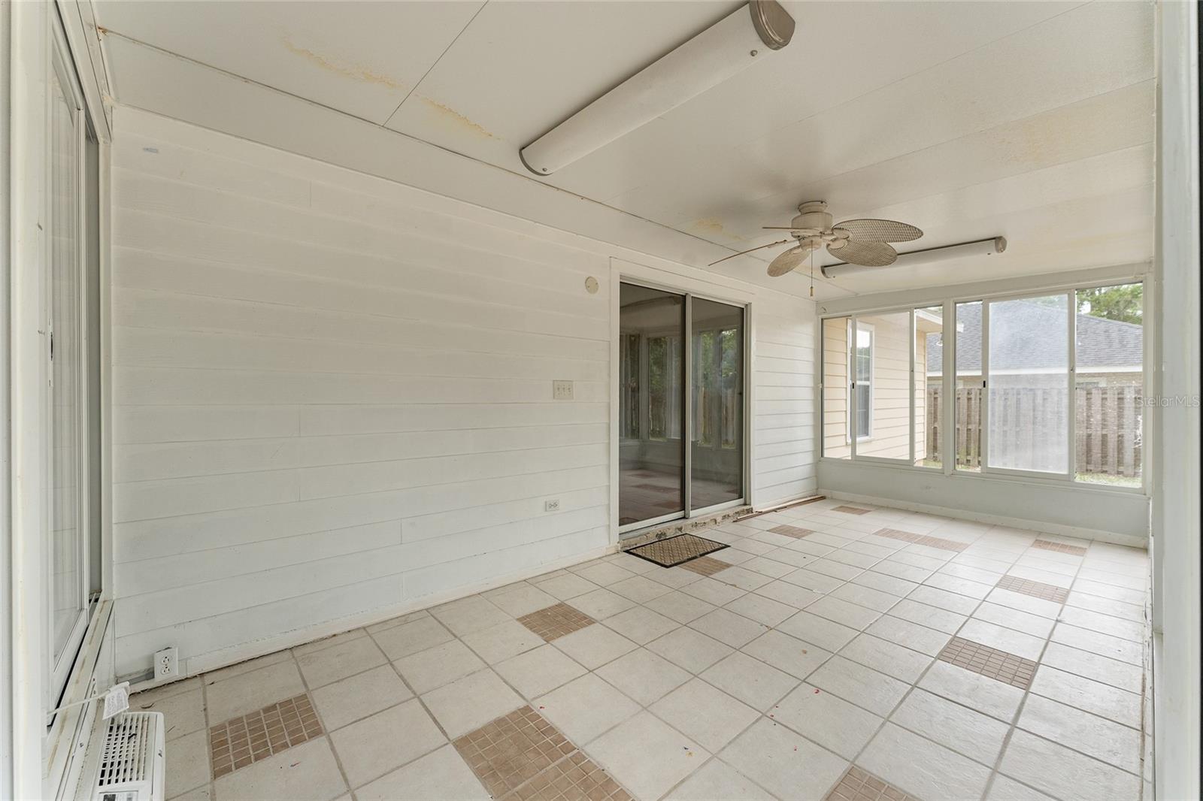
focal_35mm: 14
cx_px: 602
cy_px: 400
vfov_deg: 81.2
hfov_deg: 104.3
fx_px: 468
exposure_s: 1/200
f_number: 7.1
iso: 400
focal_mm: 14
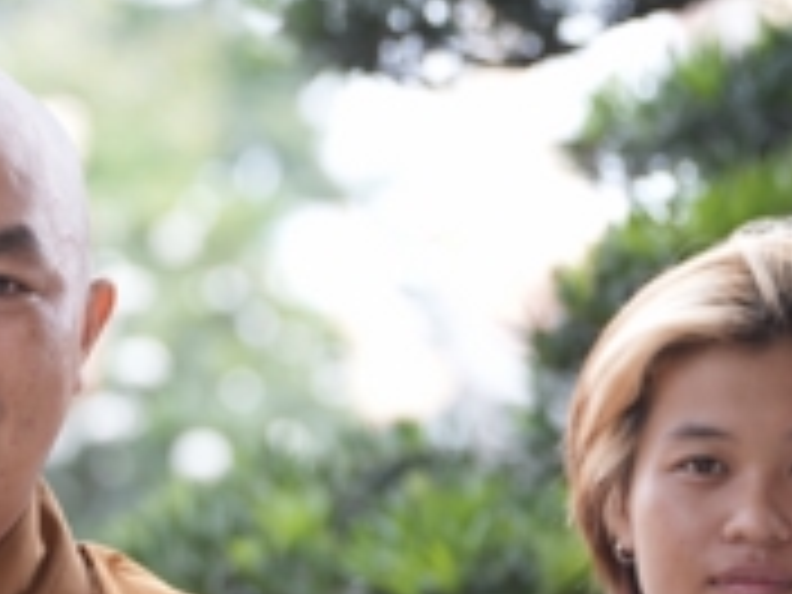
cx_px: 238
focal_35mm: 259
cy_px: 799
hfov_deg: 7.6
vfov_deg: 5.7
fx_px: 5926
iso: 125
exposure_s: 1/200
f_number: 2.8
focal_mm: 73
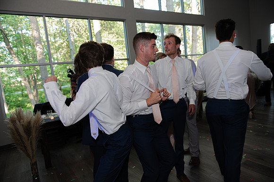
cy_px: 91
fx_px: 183
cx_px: 137
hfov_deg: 73.8
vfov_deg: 53.1
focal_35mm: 24
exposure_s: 1/200
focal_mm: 24
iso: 640
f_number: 2.8
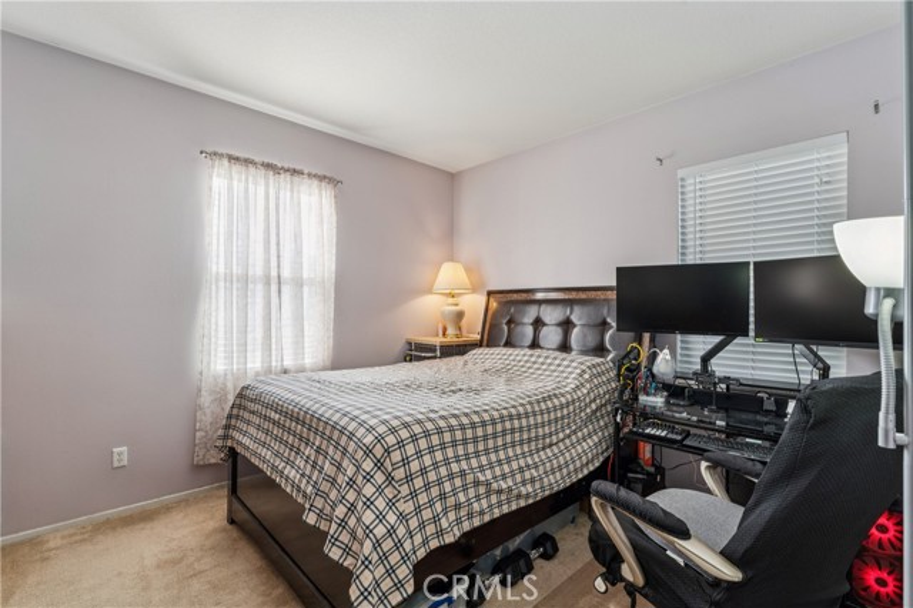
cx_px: 456
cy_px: 304
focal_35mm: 17
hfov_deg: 94.7
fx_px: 421
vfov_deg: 71.7
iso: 100
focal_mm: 16.6
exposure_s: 1/1.67
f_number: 13
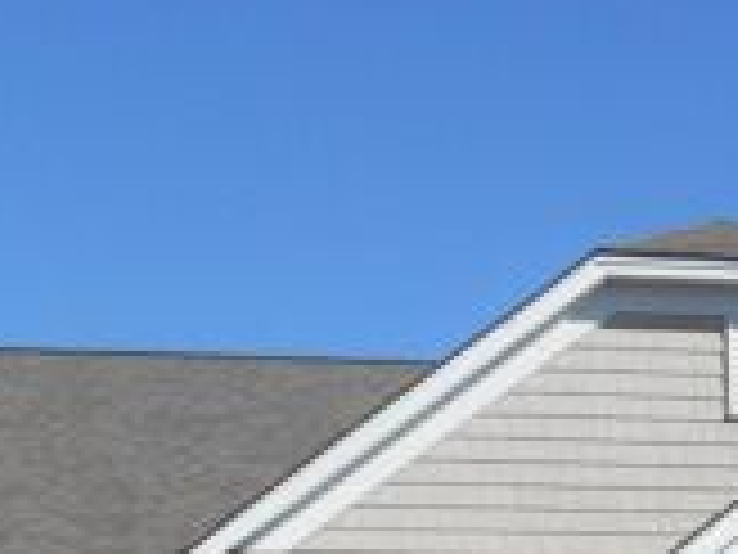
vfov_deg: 11.0
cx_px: 904
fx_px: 2601
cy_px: 1126
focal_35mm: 122
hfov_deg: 15.5
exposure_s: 1/1000
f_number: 3.4
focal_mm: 4.7
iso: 80
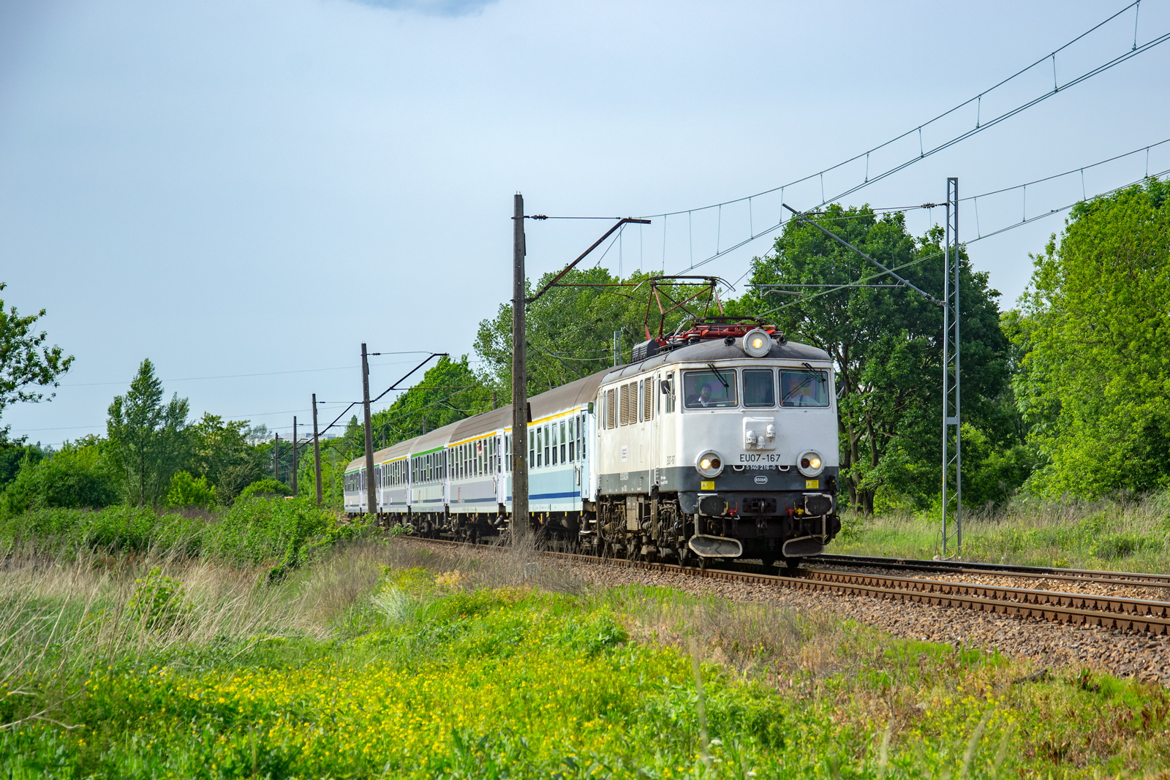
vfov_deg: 13.0
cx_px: 585
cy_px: 390
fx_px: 3413
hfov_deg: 19.5
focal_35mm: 105
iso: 200
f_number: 7.1
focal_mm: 70
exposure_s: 1/500
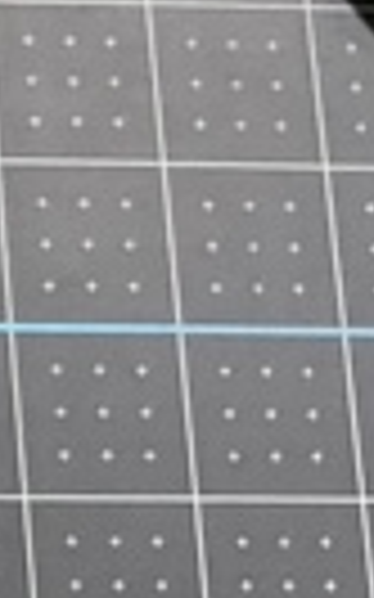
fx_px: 2416
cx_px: -915
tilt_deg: -77.7
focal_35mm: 148
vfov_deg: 14.1
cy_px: 441
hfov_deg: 7.3
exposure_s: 1/60
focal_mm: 3
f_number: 1.8
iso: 250
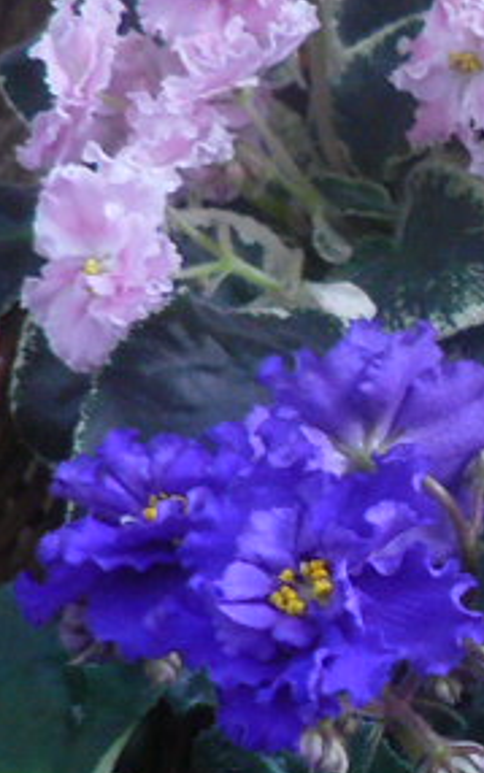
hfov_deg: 11.0
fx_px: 2404
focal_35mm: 114
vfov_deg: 18.2
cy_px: 551
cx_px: 752
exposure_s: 1/30
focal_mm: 6
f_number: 2.8
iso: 200
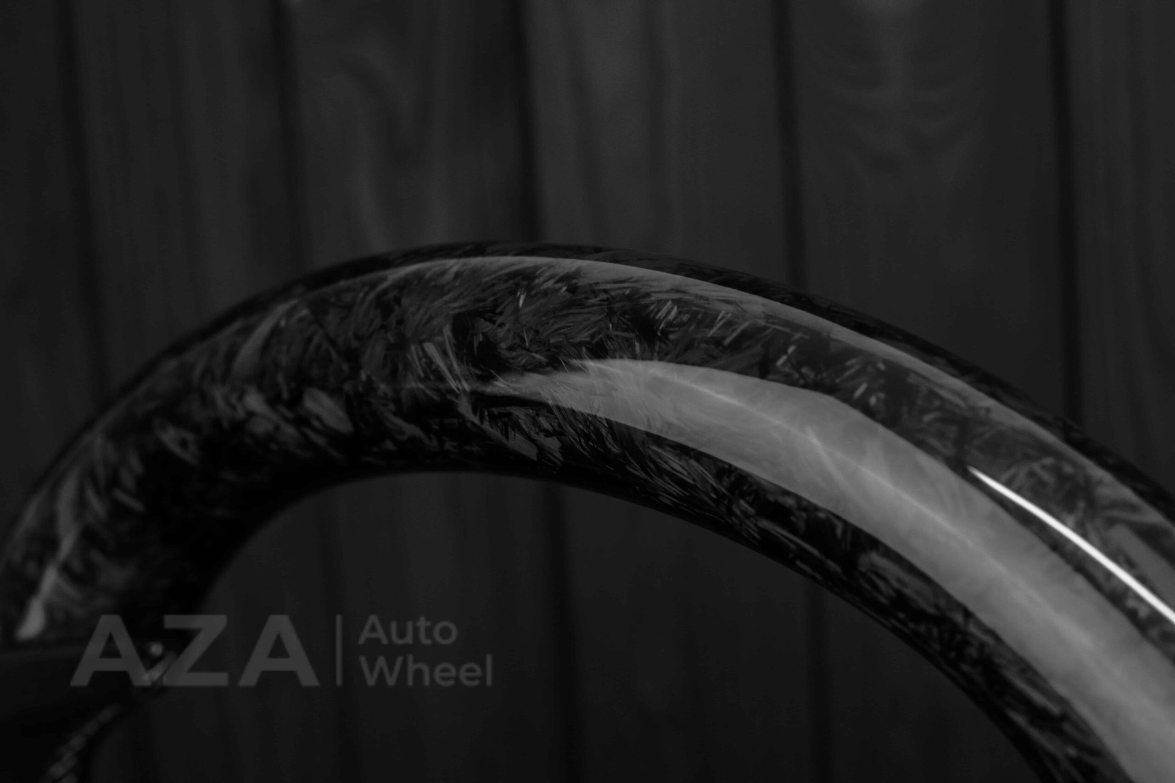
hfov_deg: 37.8
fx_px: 1714
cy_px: 392
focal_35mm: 52
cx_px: 588
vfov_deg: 25.8
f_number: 6.3
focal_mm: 35
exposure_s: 1/125
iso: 500
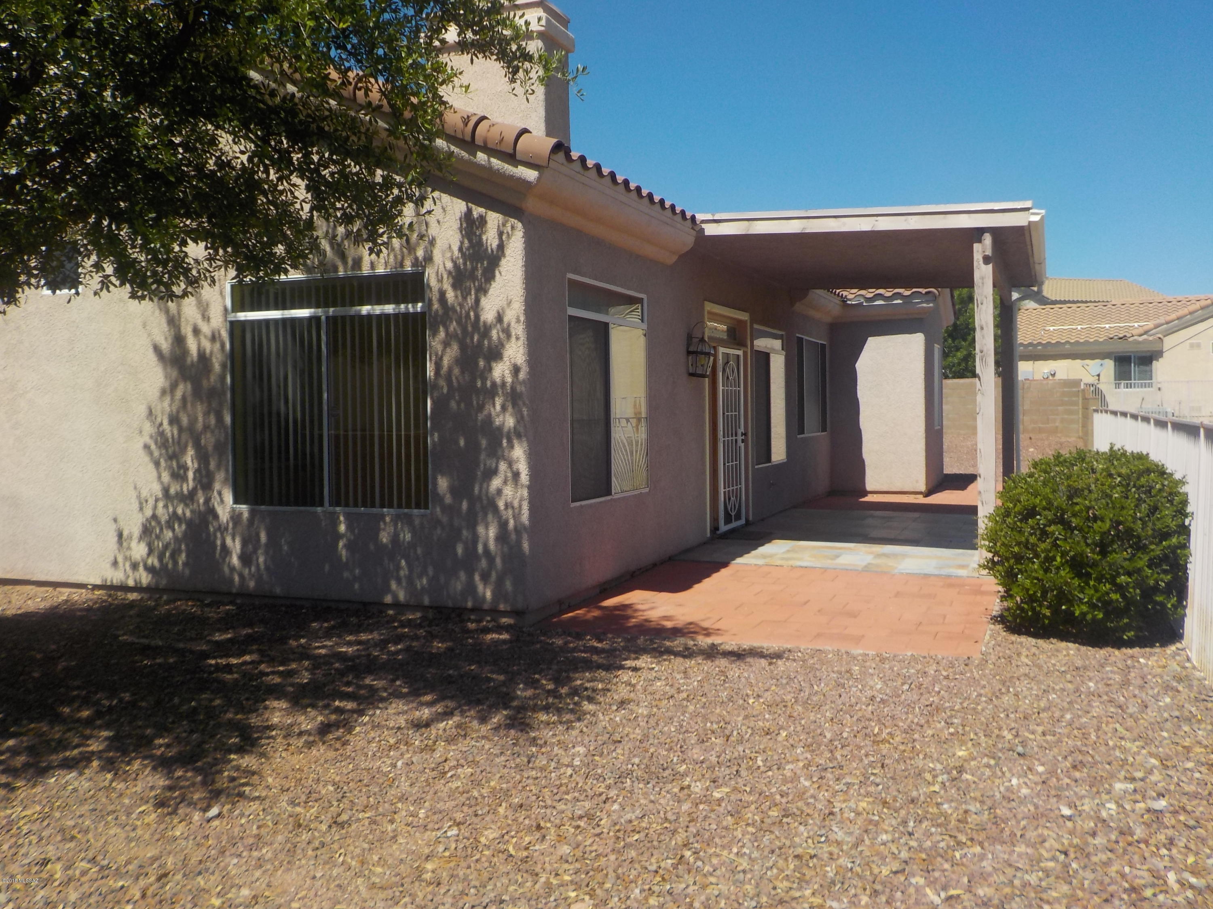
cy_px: 454
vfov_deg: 46.8
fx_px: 1051
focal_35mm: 30
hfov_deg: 60.0
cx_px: 606
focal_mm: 4.1
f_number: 3.3
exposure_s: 1/1250
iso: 125
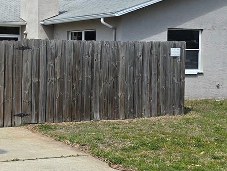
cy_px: 88
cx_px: 44
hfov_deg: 23.2
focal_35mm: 83
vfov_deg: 17.8
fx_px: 545
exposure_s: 1/912
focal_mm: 6.3
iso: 12
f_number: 1.7
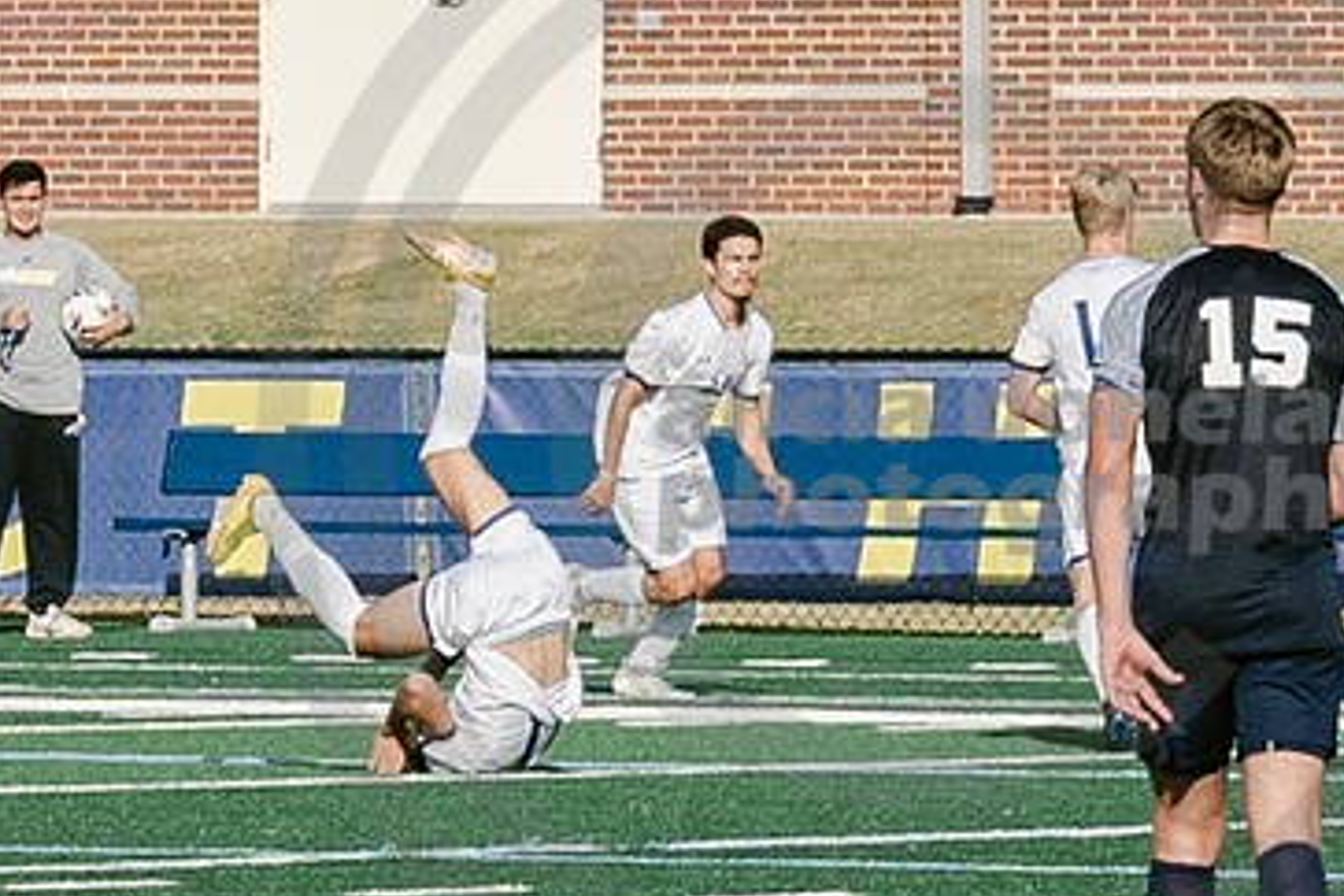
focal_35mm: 678
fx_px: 25310
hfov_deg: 3.0
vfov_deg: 2.0
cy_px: 592
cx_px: 792
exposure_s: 1/4000
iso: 640
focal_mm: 70
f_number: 5.6
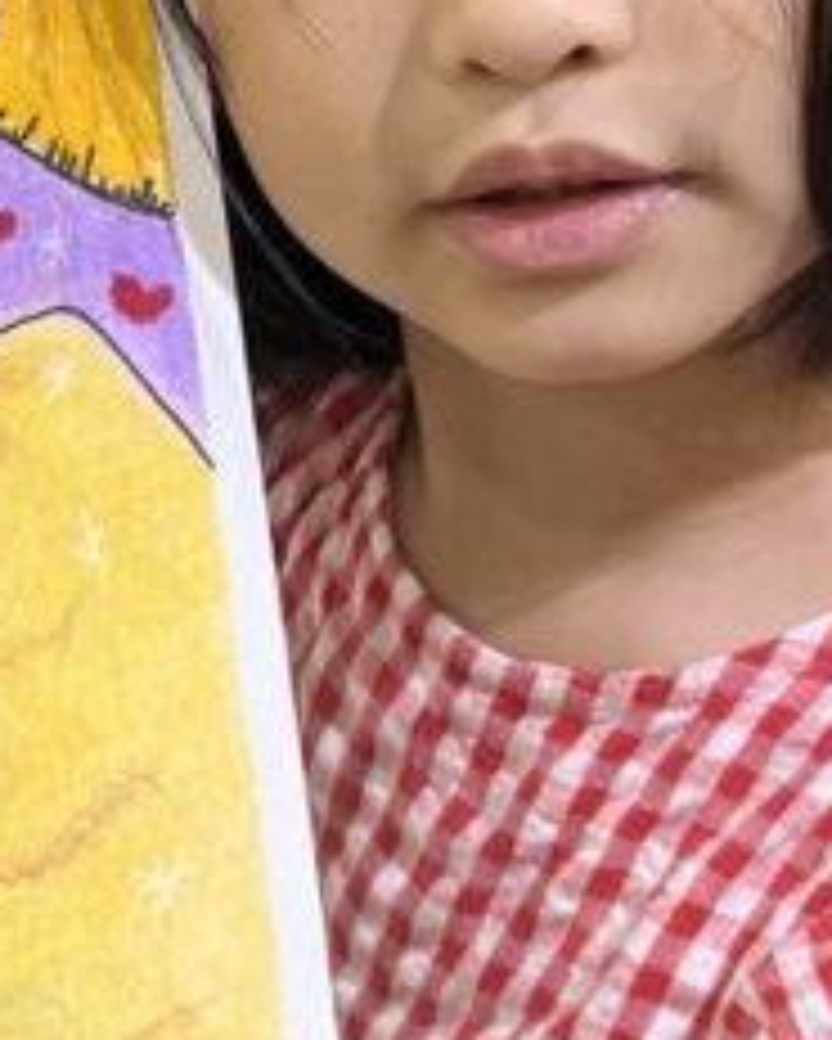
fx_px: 3384
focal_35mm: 110
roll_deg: -3.4
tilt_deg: -22.3
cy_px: 212
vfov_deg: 17.3
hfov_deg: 13.9
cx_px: 45
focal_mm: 5.1
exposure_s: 1/100
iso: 80
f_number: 1.6
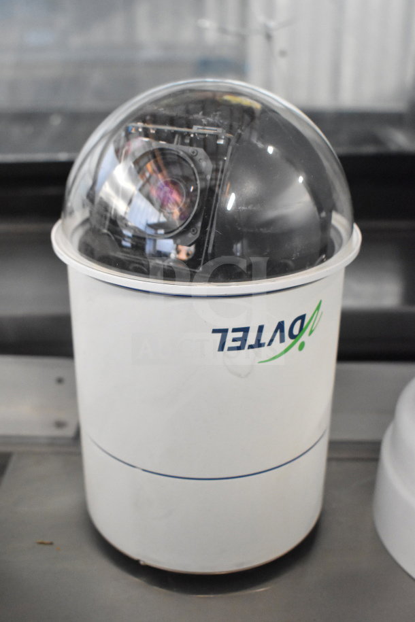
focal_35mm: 42
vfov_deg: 46.4
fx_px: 726
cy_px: 311
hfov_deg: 31.9
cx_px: 208
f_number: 4.2
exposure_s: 1/50
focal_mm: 28
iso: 5600
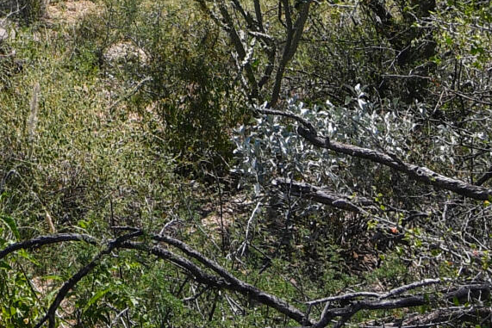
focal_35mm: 84
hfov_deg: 21.5
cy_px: -436
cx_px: -176
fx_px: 1148
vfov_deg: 12.8
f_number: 13
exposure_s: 1/250
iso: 100
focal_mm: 11
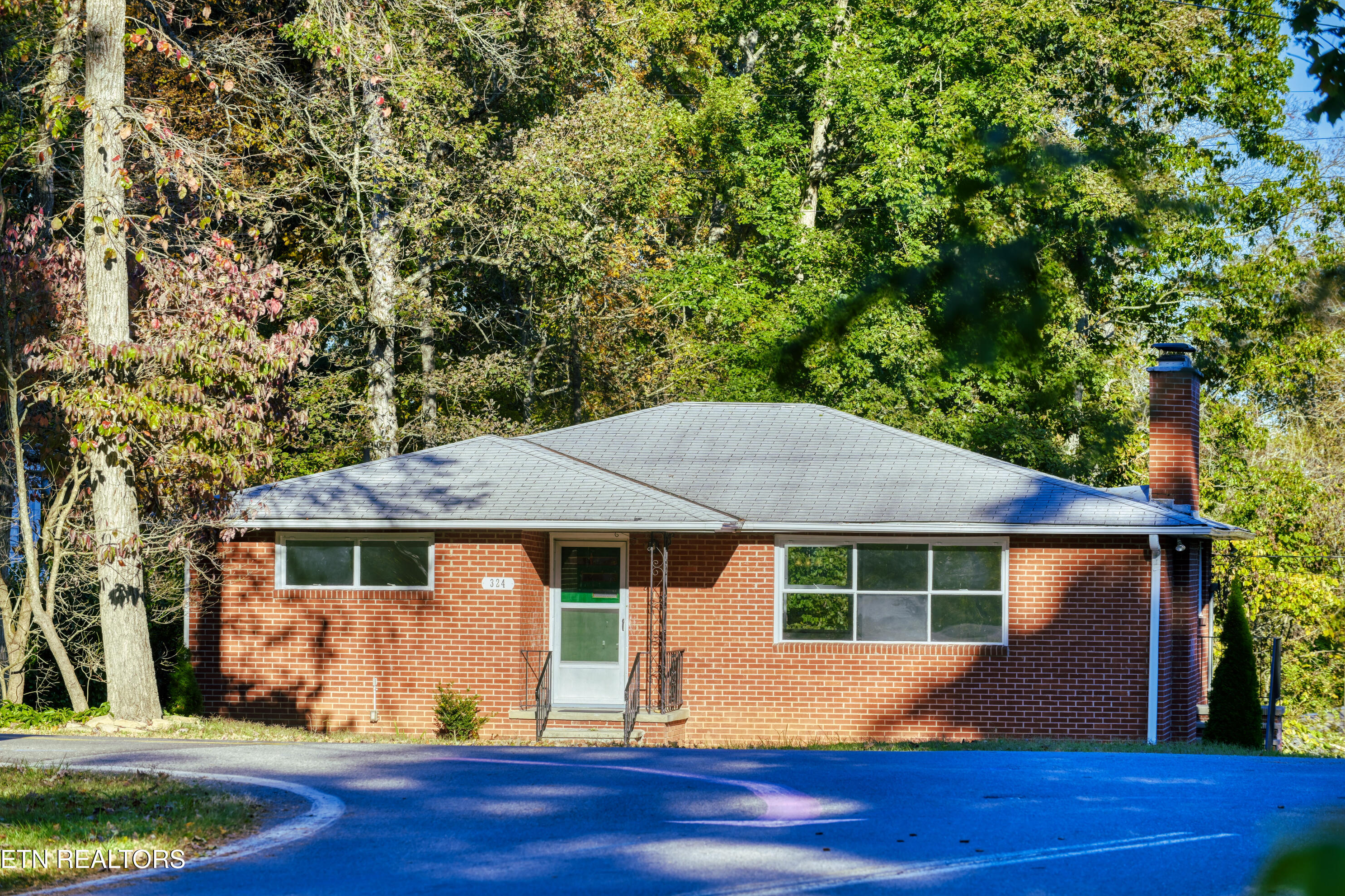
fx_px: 4520
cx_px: 675
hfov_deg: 16.9
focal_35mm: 121
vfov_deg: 11.3
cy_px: 448
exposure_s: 1/2000
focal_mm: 120
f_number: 8
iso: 800
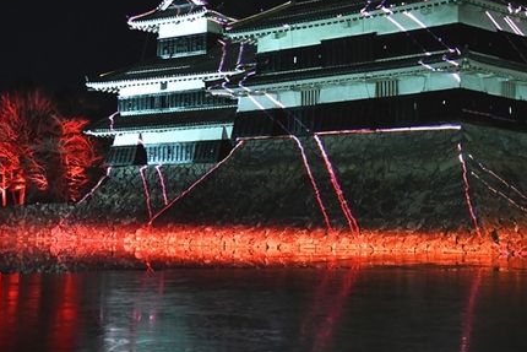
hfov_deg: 28.0
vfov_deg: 18.6
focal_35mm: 72
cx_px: 322
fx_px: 1054
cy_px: 22
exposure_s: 1/40
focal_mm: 38
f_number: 2.8
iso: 1600
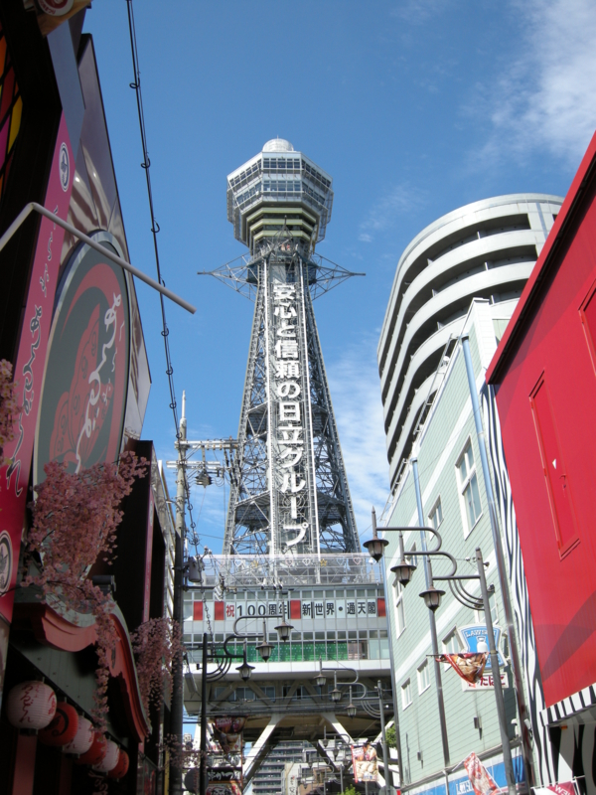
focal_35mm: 35
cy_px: 398
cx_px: 298
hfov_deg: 40.7
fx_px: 803
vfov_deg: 52.6
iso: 64
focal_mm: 7.5
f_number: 3.4
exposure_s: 1/649
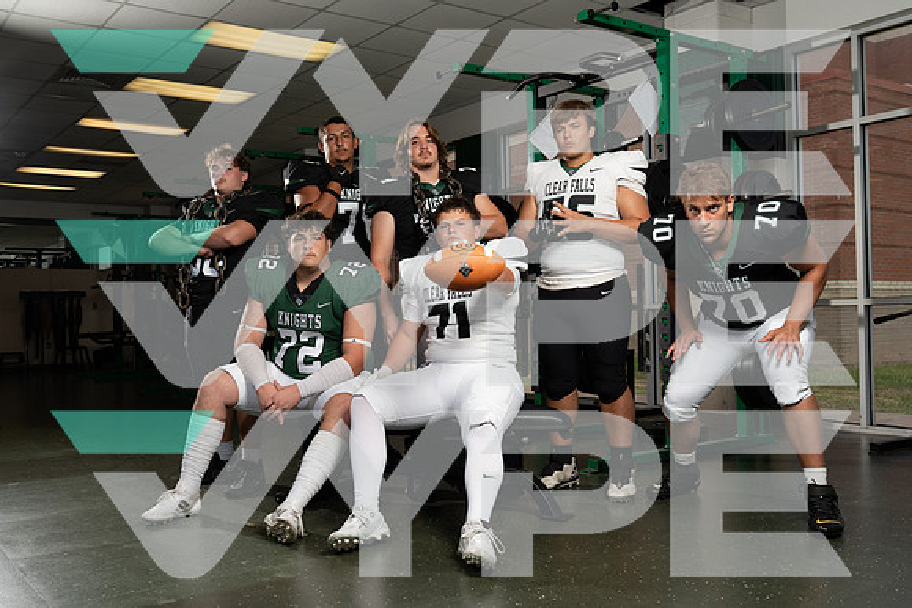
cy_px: 304
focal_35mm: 35
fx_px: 887
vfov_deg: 37.9
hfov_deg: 54.4
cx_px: 456
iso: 400
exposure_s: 1/250
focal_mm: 35
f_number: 8
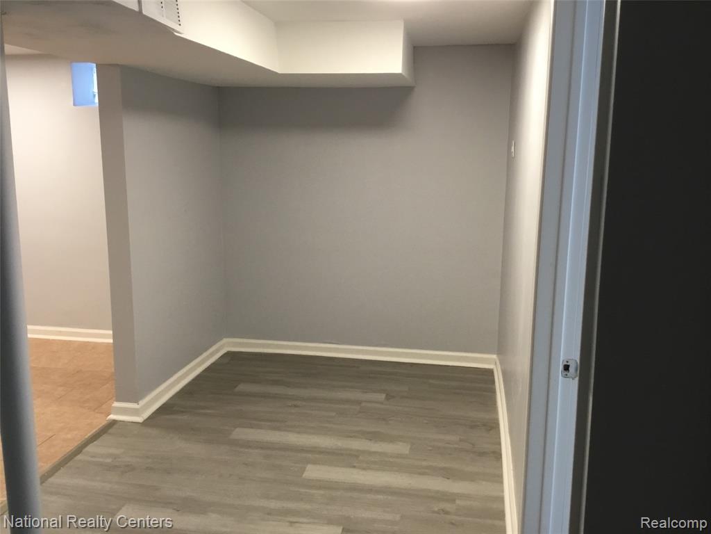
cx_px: 356
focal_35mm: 31
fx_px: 637
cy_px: 267
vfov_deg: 45.4
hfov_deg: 58.4
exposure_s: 1/30
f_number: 2.4
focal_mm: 3.3
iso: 100
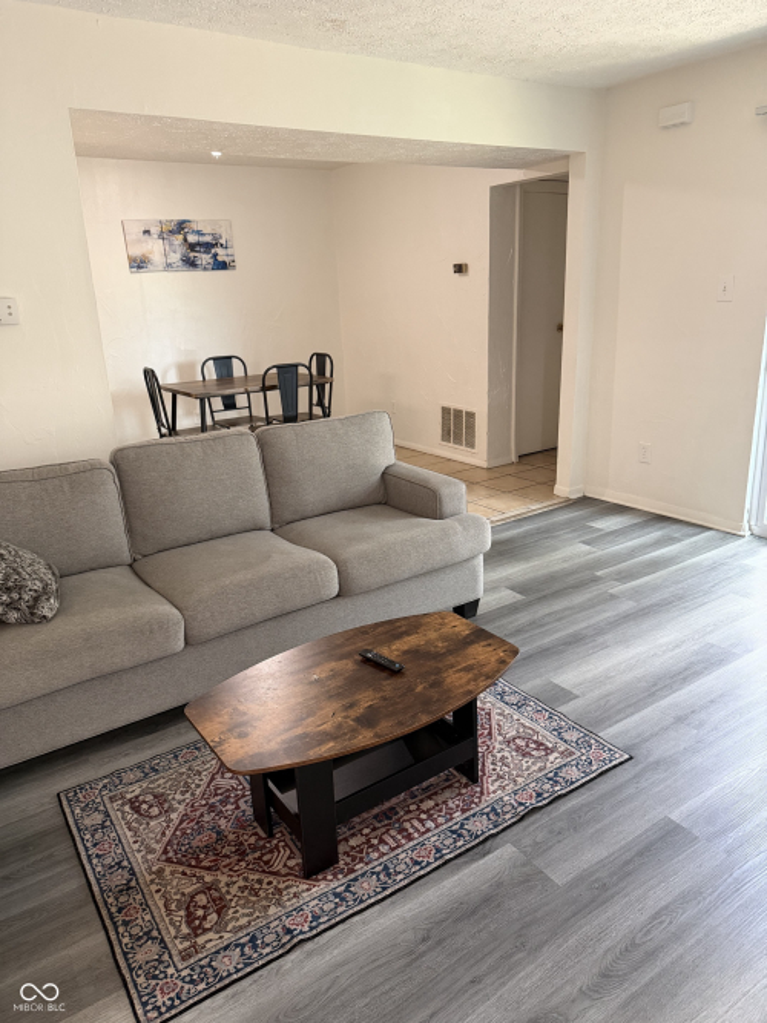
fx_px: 709
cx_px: 384
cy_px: 512
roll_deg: +1.5
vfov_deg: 71.6
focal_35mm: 24
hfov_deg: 56.8
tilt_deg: -15.6
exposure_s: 1/60
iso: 400
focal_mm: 6.76
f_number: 1.78
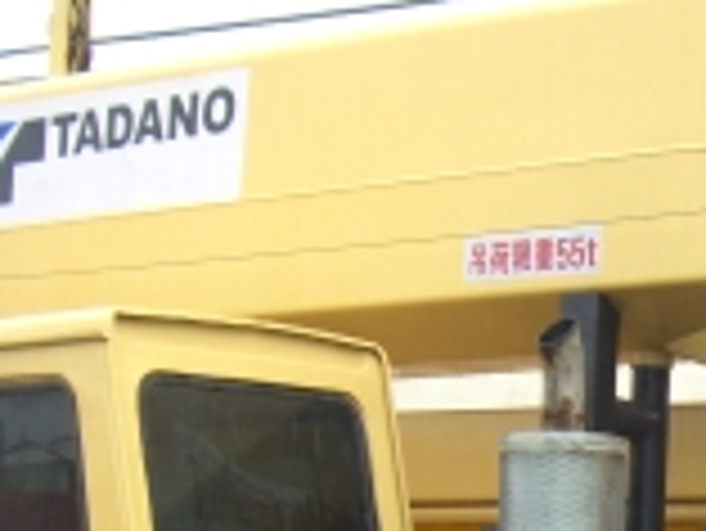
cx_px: 859
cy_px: 698
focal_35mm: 155
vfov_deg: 9.4
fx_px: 3164
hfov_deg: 12.4
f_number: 2.8
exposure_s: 1/200
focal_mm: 7.9
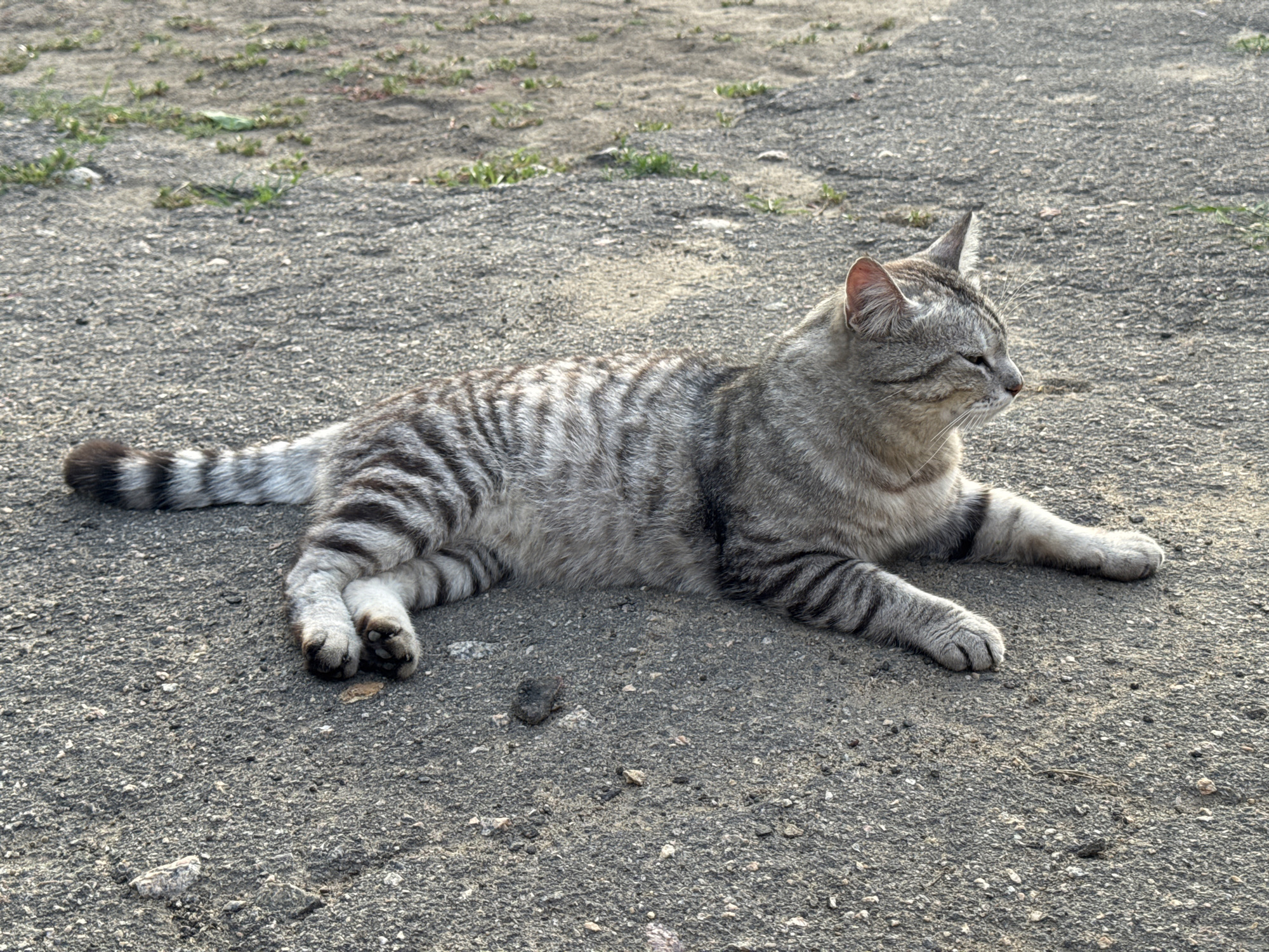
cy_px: 476
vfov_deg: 30.3
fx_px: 1760
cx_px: 634
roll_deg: +2.5
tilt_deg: -25.2
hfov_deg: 39.7
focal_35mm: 48
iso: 100
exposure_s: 1/119
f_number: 1.78
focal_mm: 6.76
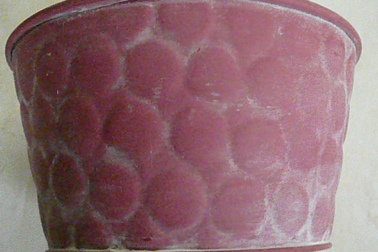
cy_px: 123
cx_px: 192
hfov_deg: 43.6
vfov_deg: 29.9
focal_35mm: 45
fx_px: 472
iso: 3200
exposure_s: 1/160
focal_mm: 5.2
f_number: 2.9
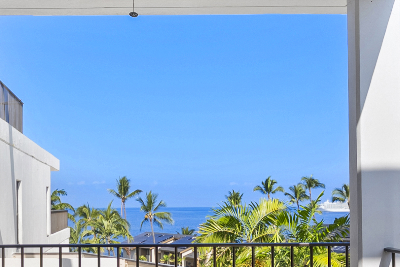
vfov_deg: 23.6
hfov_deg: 35.0
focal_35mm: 56
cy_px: 238
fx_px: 623
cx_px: 113
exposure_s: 1/250
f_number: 6.3
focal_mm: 16
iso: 200
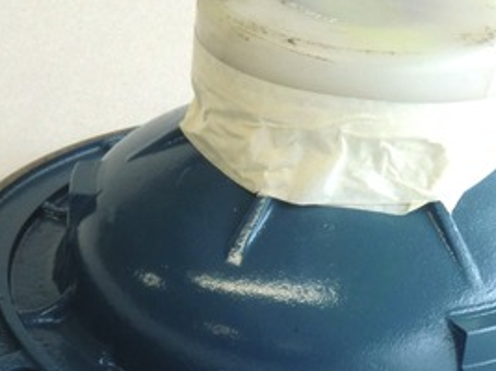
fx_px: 1532
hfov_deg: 18.4
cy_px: 242
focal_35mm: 107
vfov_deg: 13.8
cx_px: 314
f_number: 4.3
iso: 160
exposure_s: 1/60
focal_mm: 11.16
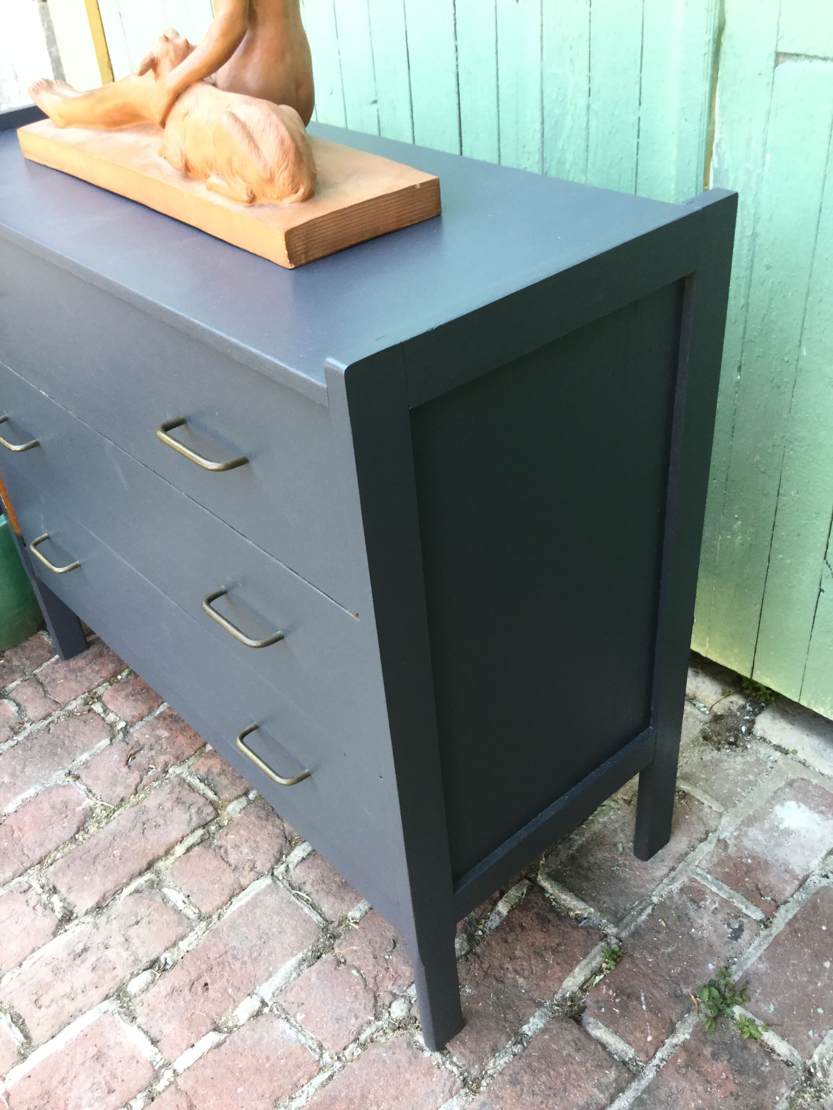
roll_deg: +2.9
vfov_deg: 58.4
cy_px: 555
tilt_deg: -37.9
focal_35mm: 31
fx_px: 995
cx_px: 416
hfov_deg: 45.4
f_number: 2.4
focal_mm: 3.3
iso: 25
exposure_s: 1/33
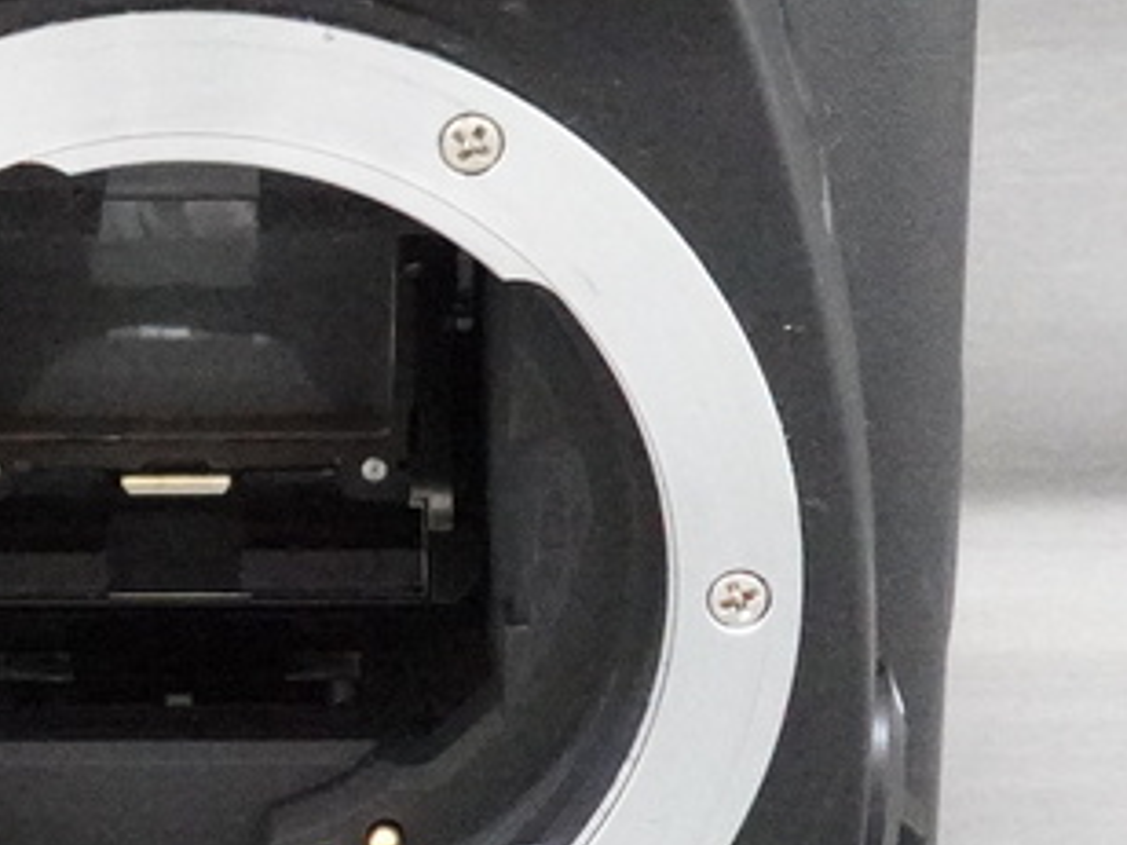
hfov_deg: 11.9
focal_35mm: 165
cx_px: 48
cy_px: 219
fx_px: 5372
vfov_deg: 9.0
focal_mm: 16.21
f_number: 8
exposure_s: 1/40
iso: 6400
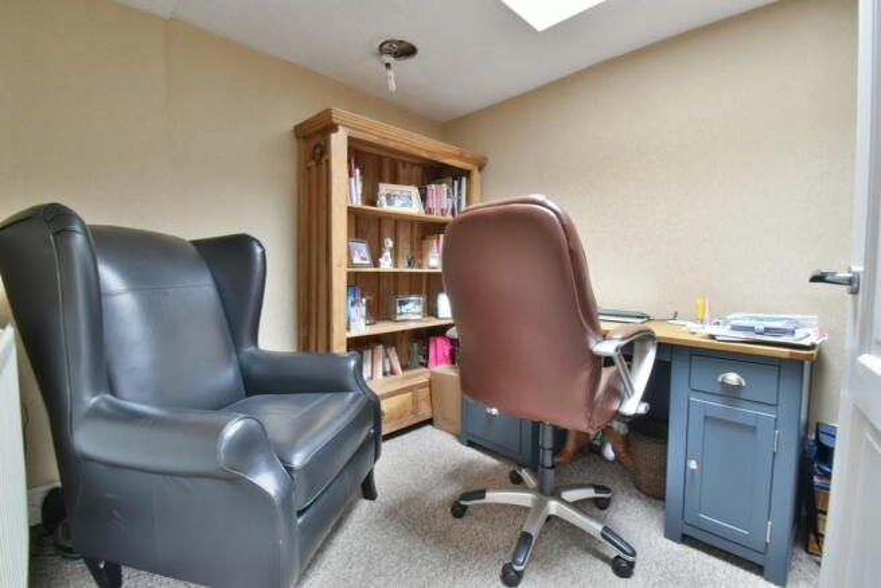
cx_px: 440
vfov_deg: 77.4
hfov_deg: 100.4
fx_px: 367
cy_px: 294
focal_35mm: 15
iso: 400
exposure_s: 2.5
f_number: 13
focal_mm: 10
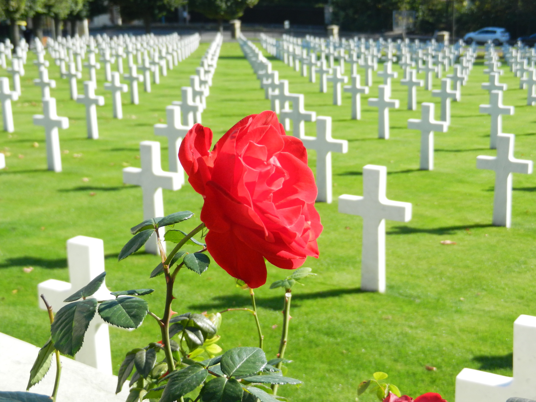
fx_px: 929
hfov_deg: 32.2
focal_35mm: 60
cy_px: 201
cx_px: 268
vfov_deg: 24.4
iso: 160
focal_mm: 10.9
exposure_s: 1/640
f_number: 4.5
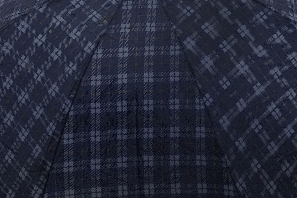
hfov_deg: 16.7
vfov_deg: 11.1
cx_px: 318
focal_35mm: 119
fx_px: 982
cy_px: -80
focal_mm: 26
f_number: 5
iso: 1600
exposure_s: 1/1250
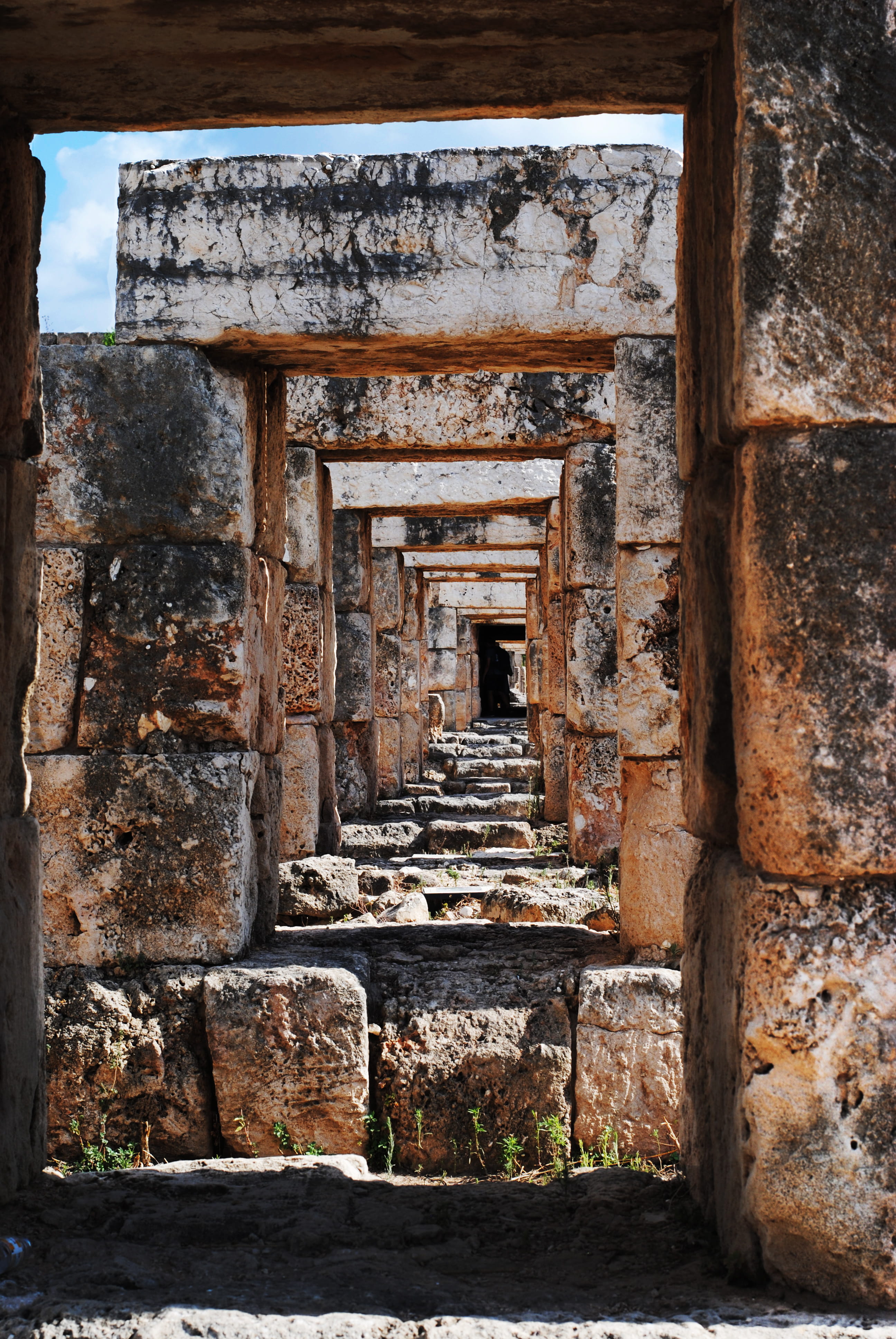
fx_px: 2792
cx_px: 448
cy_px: 670
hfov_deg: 18.2
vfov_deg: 27.0
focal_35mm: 75
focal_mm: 50
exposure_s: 1/200
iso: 100
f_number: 7.1
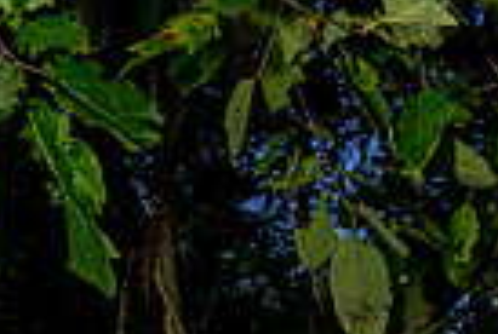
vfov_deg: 11.9
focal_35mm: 95
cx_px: 389
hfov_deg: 21.2
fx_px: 1317
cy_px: 784
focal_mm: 29
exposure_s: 1/125
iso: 100
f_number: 7.1
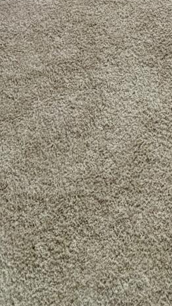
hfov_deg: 18.1
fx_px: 535
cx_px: 136
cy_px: -321
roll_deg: -0.1
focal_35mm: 66
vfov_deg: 18.6
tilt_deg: -3.7
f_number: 2.2
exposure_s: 1/120
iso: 160
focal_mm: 2.22
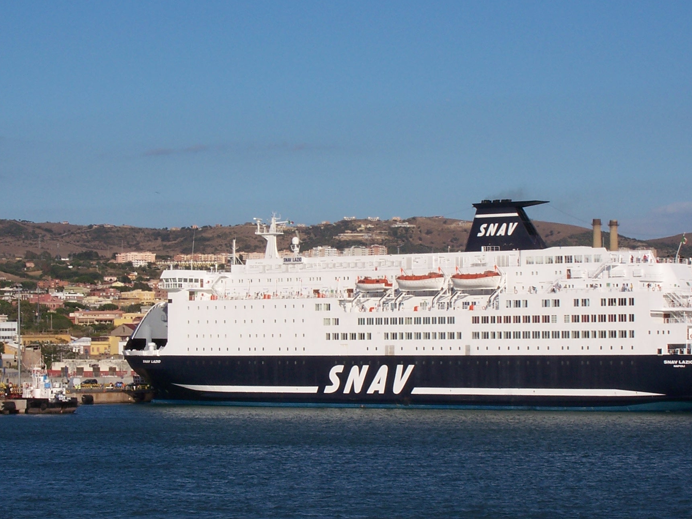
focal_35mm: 136
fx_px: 2719
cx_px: 366
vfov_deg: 10.9
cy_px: 311
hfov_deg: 14.5
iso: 80
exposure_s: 1/500
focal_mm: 17.5
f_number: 8
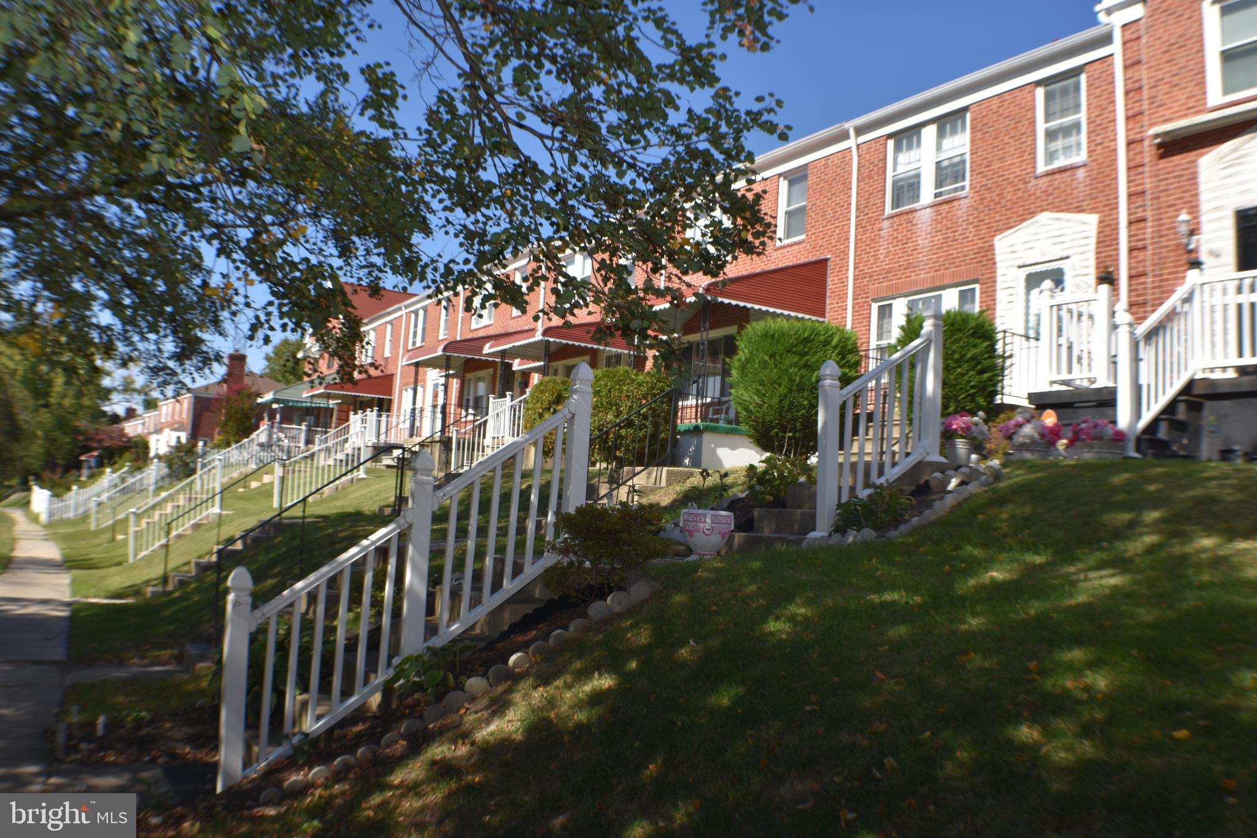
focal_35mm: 40
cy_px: 419
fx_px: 1414
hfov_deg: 47.9
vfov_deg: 33.0
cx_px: 628
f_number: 8
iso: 100
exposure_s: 1/250
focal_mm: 27
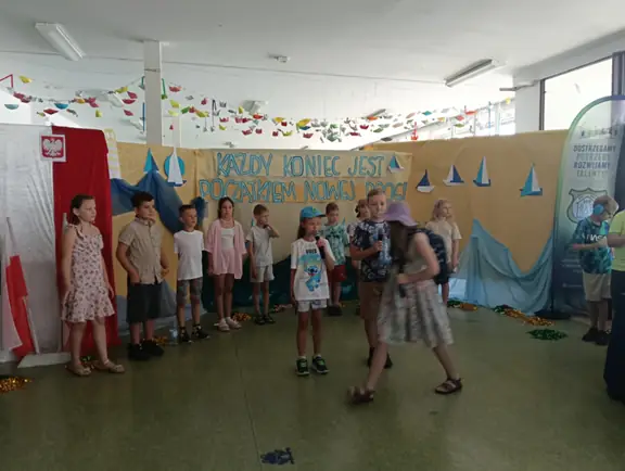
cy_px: 236
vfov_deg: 51.5
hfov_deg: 65.2
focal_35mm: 27
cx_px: 312
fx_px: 488
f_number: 1.8
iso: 100
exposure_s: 1/33.3
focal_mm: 3.98
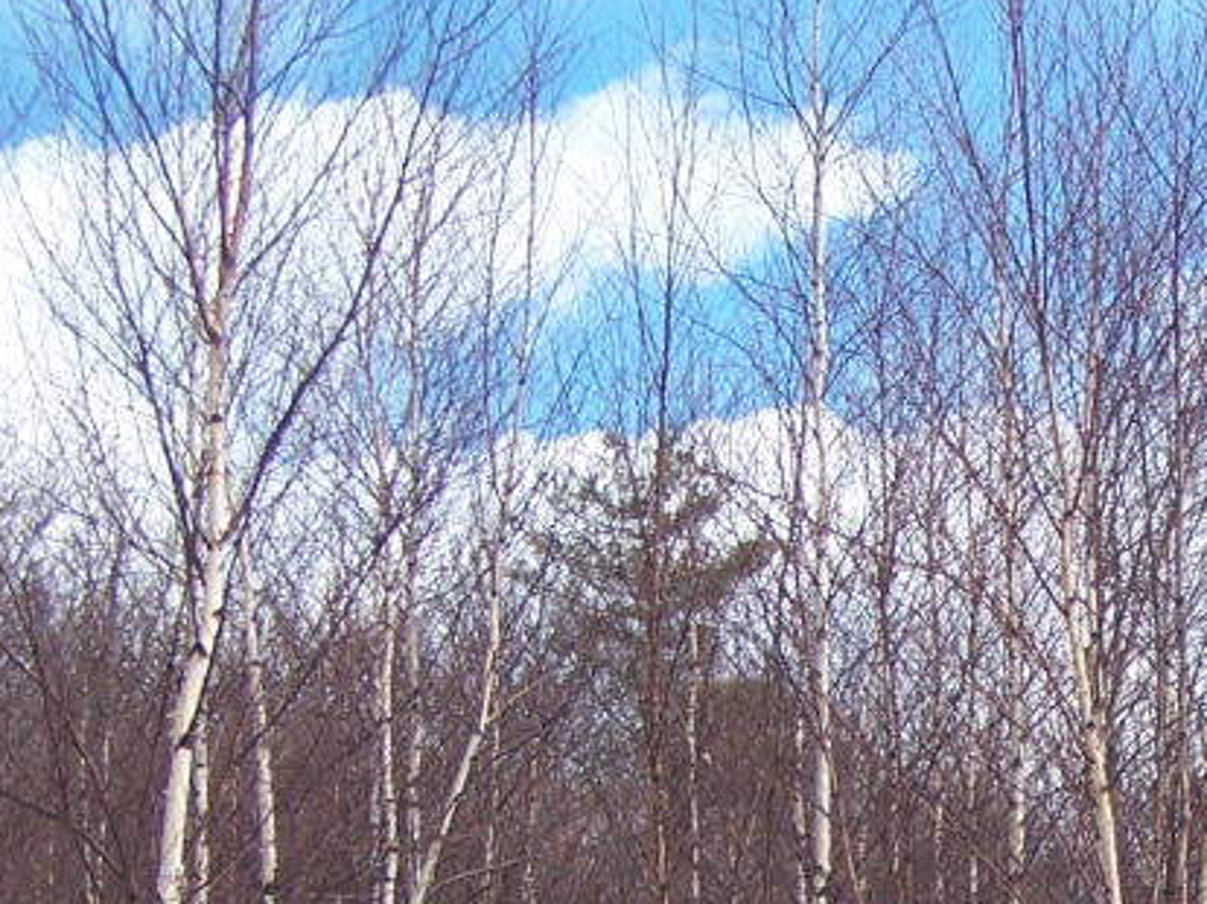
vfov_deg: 15.3
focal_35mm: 94
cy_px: 977
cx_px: 1332
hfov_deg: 19.9
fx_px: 3276
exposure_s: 1/640
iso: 80
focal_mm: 6.3
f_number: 2.8
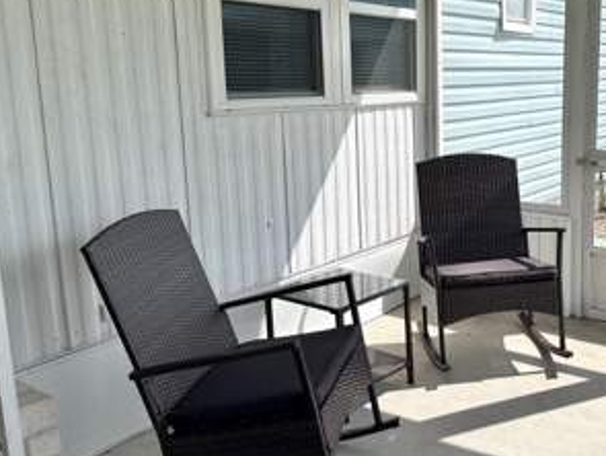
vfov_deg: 36.8
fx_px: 684
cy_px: 191
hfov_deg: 46.1
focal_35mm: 39
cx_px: 454
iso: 80
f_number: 1.78
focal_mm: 6.76
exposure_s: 1/3425
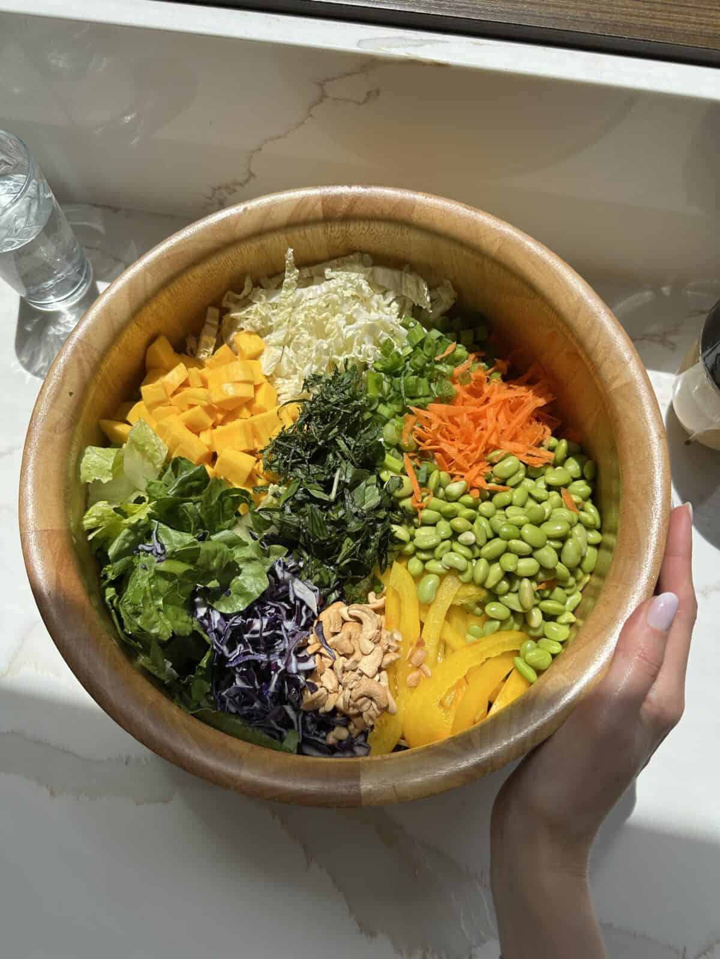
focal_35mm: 24
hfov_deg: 56.8
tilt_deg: -71.9
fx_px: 666
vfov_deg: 71.6
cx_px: 360
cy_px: 480
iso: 80
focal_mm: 6.86
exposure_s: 1/2353
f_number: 1.78
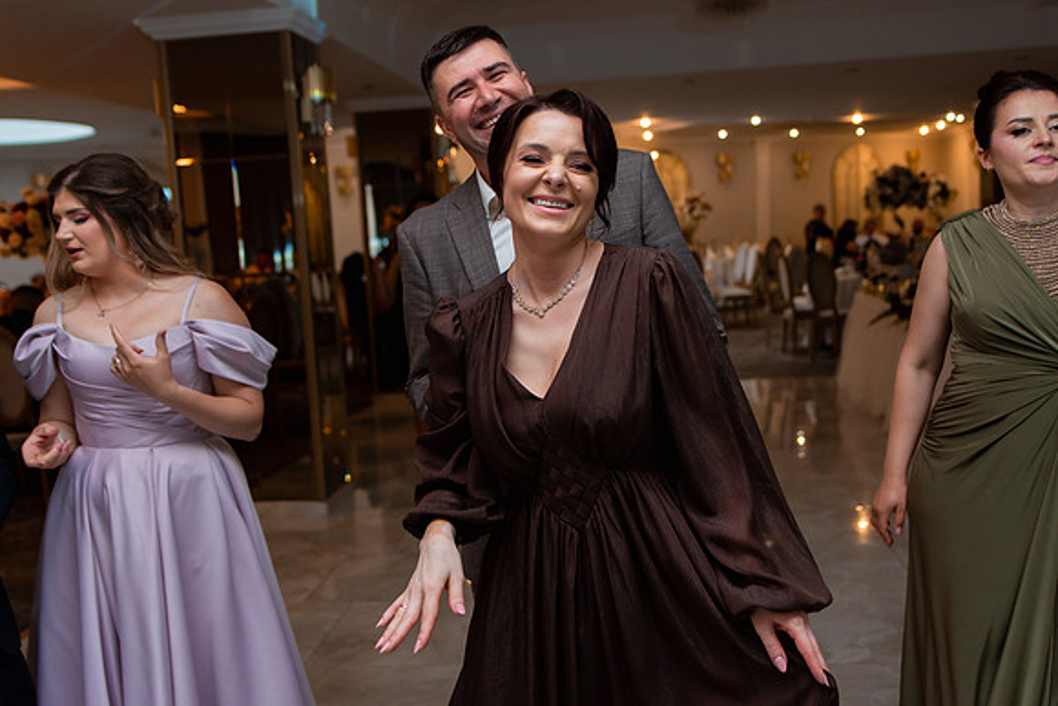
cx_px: 529
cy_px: 353
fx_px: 1029
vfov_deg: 37.9
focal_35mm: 35
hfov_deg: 54.4
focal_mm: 35
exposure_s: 1/200
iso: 1250
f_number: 3.2
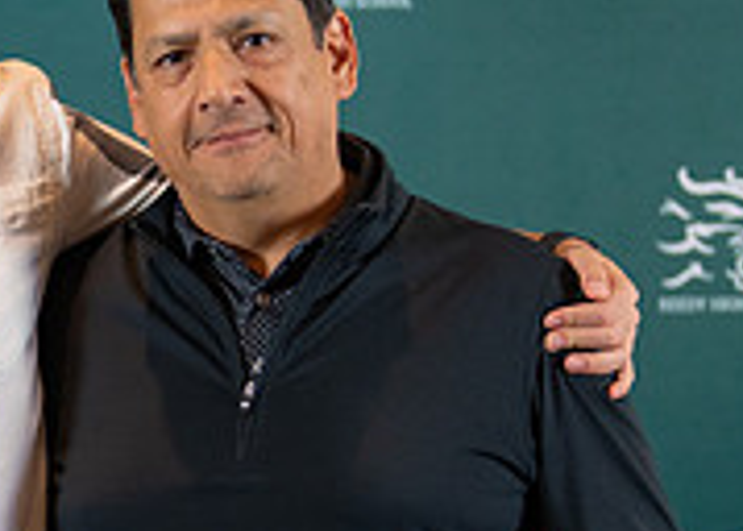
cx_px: -187
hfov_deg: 11.2
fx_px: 3694
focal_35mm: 175
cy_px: 423
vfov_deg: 8.2
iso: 500
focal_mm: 50
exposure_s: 1/400
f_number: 1.2
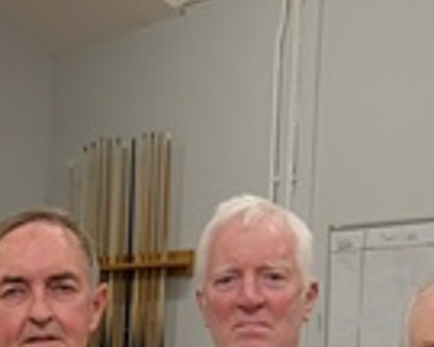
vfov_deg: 9.2
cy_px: 636
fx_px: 2042
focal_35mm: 159
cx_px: -209
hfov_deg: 11.6
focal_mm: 25.4
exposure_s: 1/125
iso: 400
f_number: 3.6
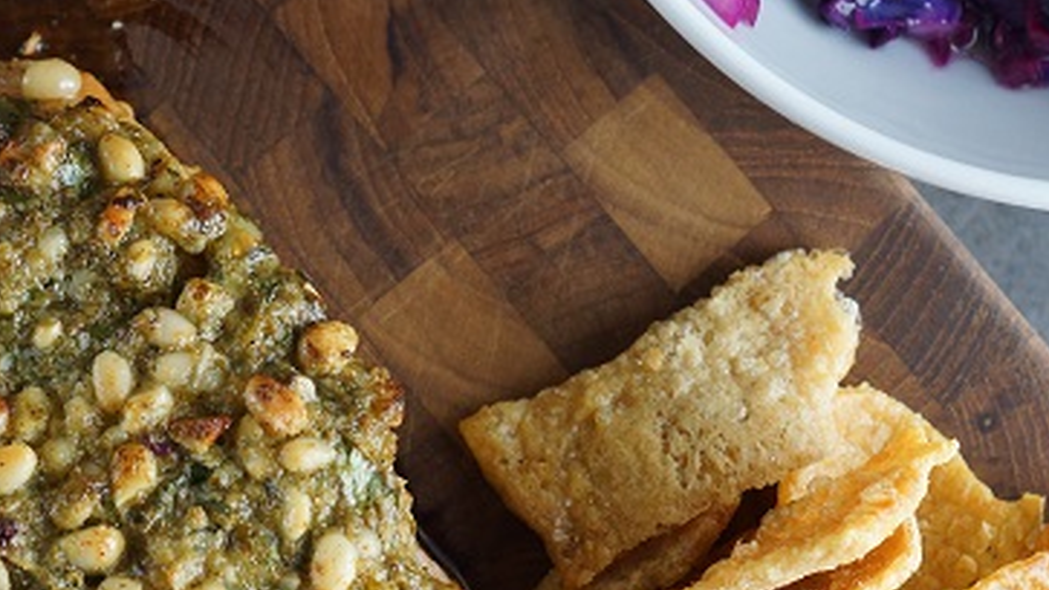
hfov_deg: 12.4
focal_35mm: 173
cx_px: 387
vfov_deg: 7.0
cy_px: 606
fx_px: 4811
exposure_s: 1/80
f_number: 4
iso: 500
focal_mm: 50
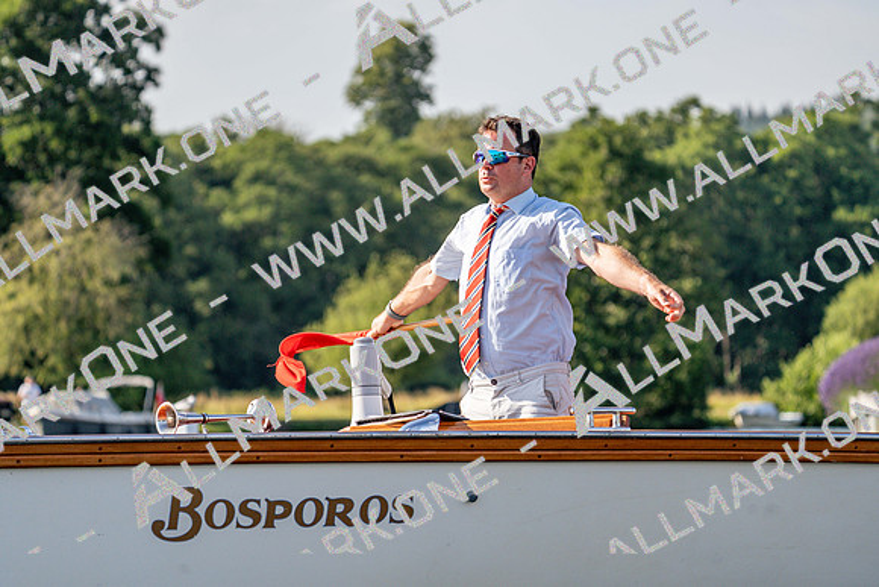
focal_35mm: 200
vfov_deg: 6.9
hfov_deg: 10.3
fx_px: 4884
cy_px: 294
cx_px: 440
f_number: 5.6
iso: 320
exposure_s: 1/1600
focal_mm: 200
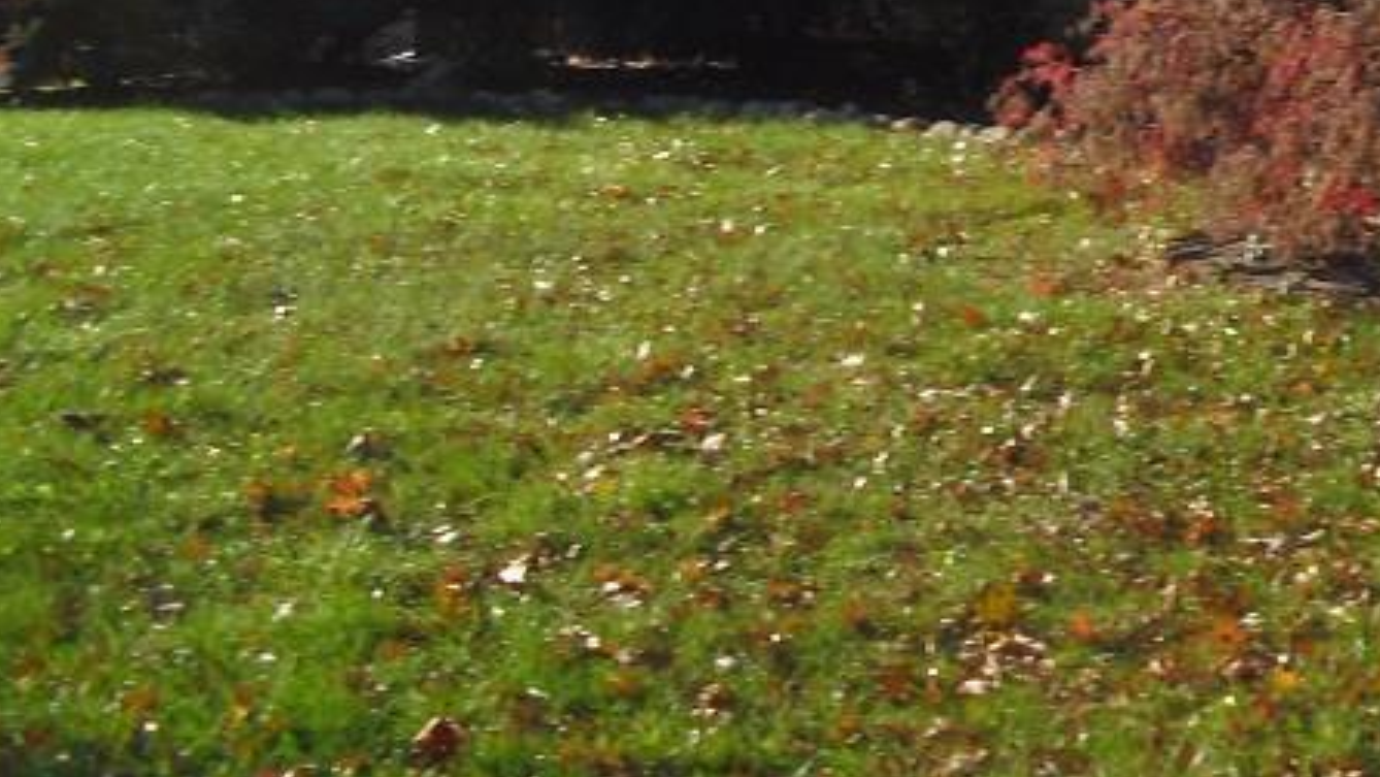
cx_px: 1460
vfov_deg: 12.7
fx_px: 3294
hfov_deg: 22.5
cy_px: -409
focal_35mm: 90
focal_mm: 6.3
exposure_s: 1/100
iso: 64
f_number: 7.8
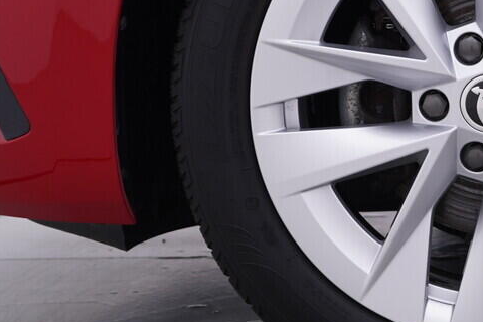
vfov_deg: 12.6
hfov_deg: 18.2
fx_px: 1449
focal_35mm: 108
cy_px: 54
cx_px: 544
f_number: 4
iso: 125
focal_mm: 24
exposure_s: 1/80
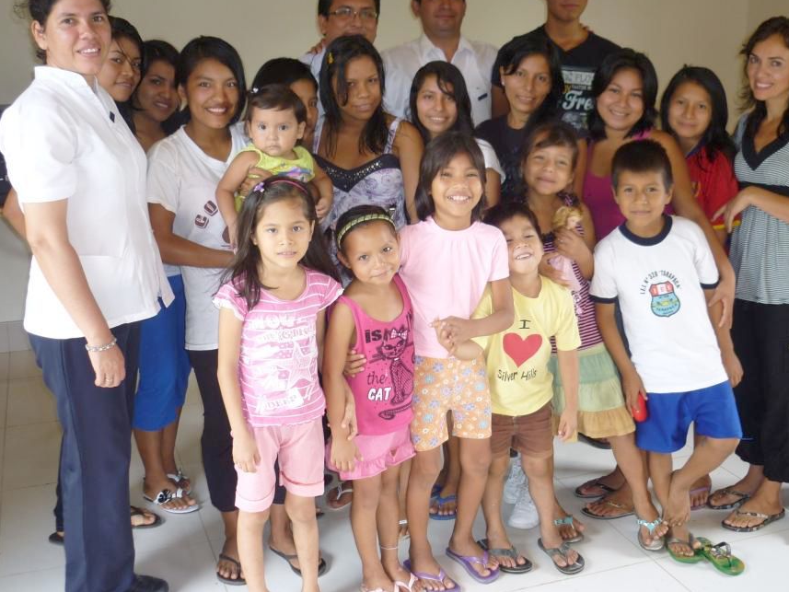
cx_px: 455
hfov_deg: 43.7
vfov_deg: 33.6
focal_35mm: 43
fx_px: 980
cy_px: 270
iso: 100
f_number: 3
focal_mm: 6.4
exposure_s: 1/30
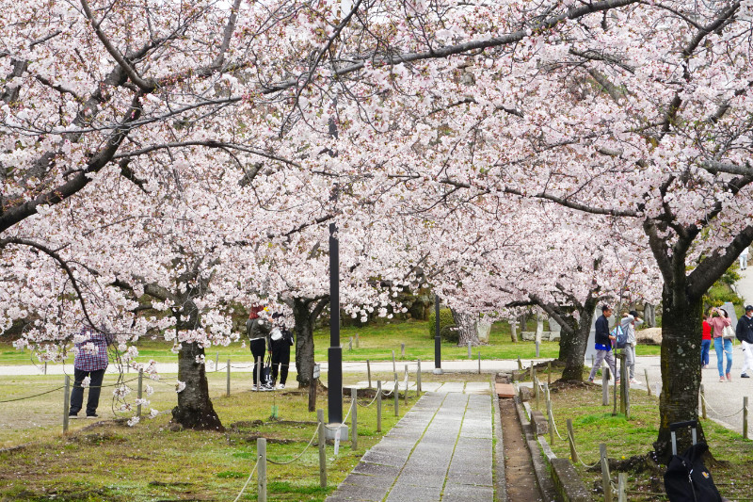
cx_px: 376
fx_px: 1317
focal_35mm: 63
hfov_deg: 31.9
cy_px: 251
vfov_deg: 21.6
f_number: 11
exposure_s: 1/100
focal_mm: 42
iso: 100
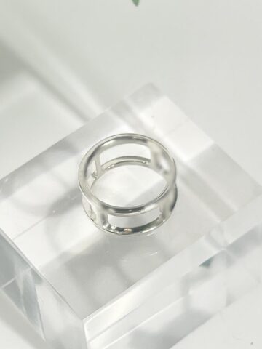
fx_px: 262
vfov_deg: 67.3
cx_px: 131
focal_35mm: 26
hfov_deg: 53.1
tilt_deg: -59.4
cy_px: 174
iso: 50
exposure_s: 1/4115
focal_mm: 5.7
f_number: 1.5
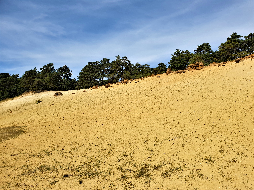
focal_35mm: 26
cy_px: 95
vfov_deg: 53.1
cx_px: 127
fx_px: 191
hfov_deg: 67.3
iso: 50
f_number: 2.4
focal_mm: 4.3
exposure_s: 1/1845
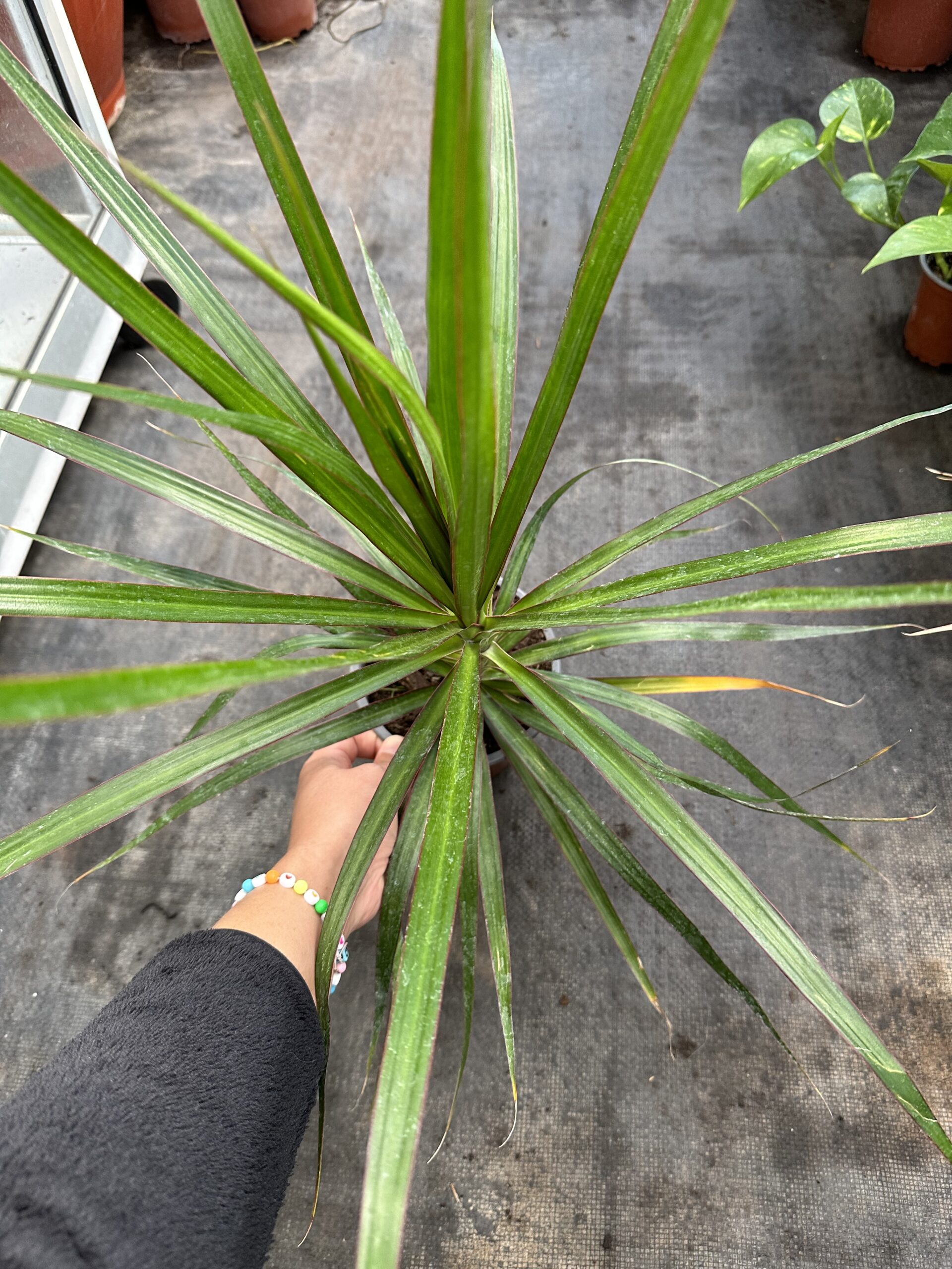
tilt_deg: -56.9
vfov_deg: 71.6
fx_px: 880
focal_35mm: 24
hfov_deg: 56.8
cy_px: 634
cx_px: 476
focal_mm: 6.86
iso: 200
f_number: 1.78
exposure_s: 1/121
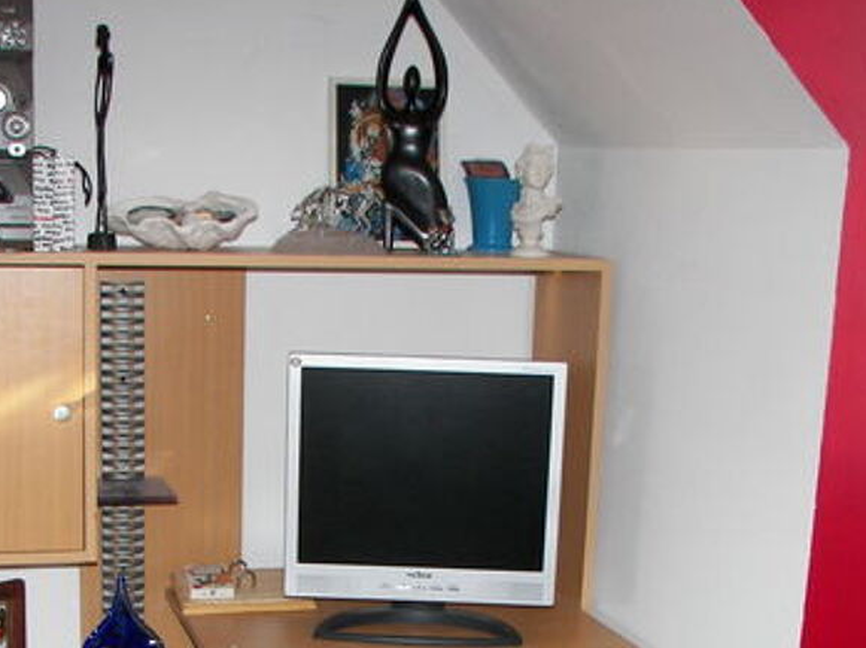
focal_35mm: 62
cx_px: 353
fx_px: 1550
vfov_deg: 23.2
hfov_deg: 31.1
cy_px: 551
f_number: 2.8
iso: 100
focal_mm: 6
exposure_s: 1/30
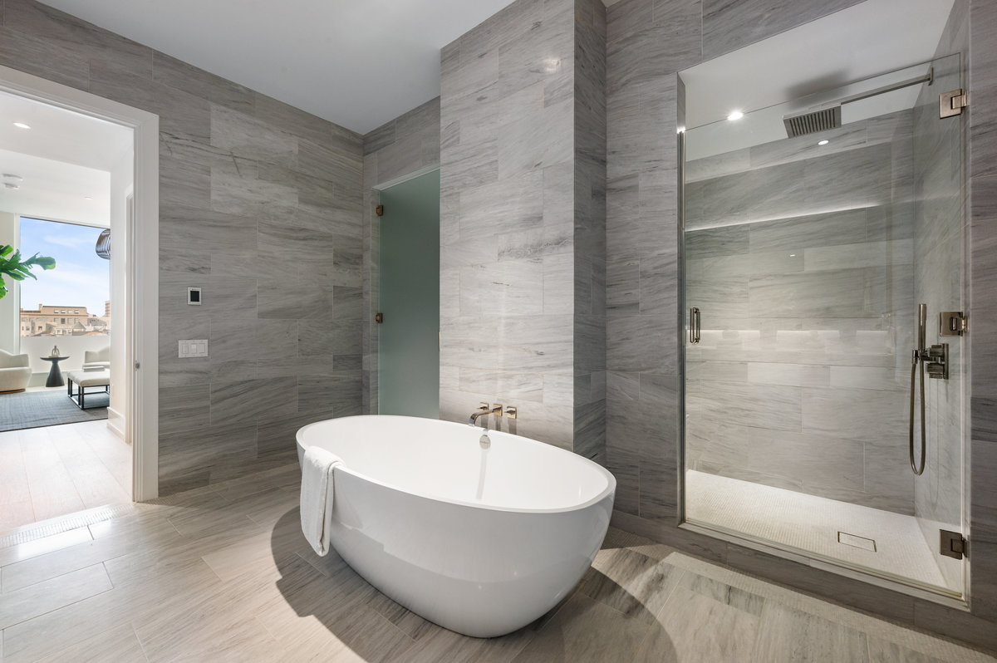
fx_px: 401
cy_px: 332
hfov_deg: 102.3
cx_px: 498
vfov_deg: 79.1
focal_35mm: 14
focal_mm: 14.5
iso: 400
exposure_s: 1/5
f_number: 11
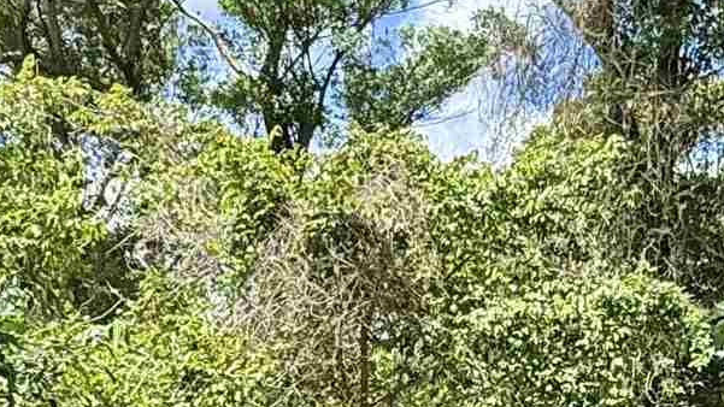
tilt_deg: +2.6
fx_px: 1497
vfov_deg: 15.1
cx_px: 545
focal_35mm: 78
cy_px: 431
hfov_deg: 26.8
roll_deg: -0.4
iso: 64
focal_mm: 2.22
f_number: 2.2
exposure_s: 1/658
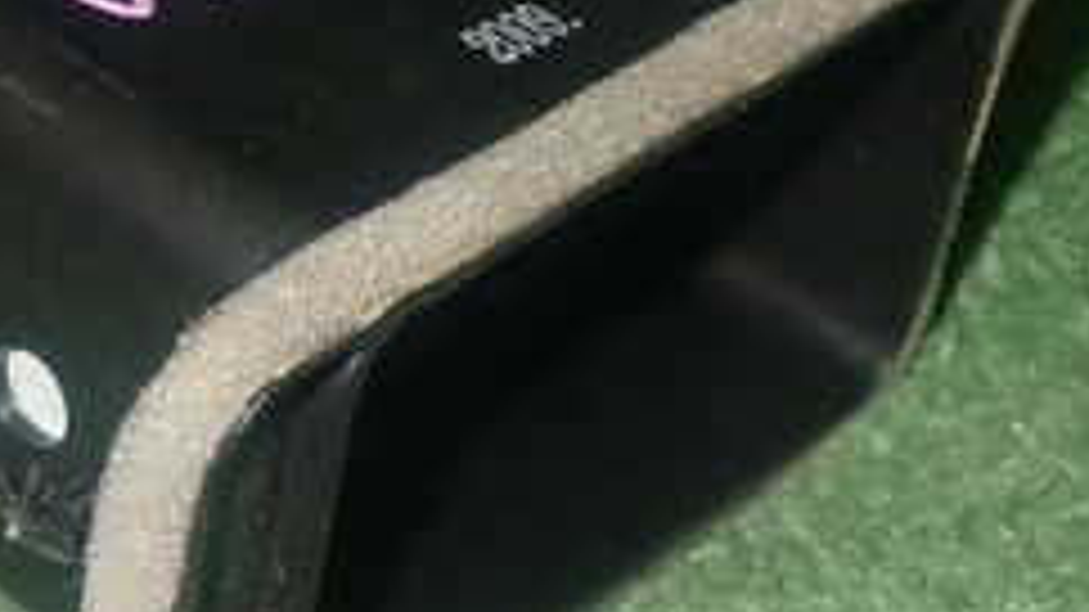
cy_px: 140
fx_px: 3435
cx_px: -99
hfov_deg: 17.4
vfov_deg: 10.2
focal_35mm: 119
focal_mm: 7.84
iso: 800
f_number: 9
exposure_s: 1/40
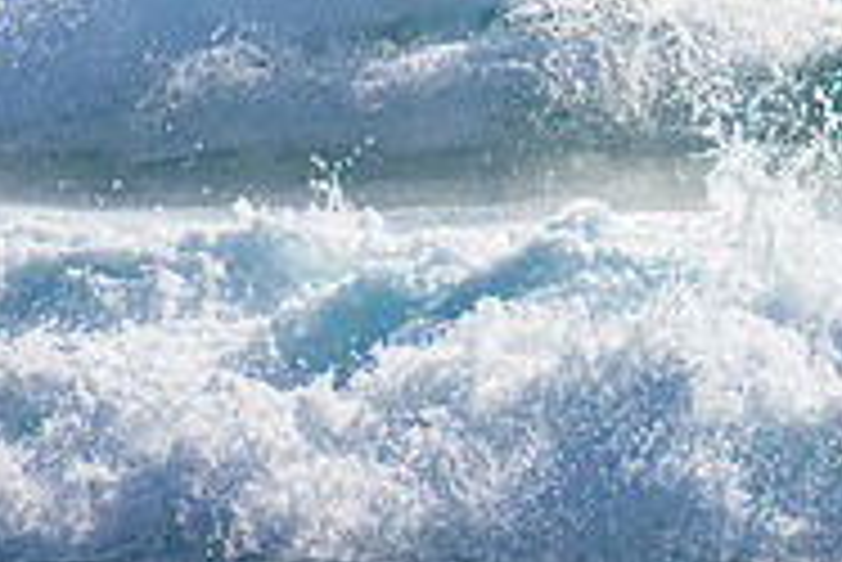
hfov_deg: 1.1
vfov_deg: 0.7
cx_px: 1040
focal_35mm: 1863
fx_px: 43606
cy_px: -142
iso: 250
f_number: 5.6
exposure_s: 1/2000
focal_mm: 400
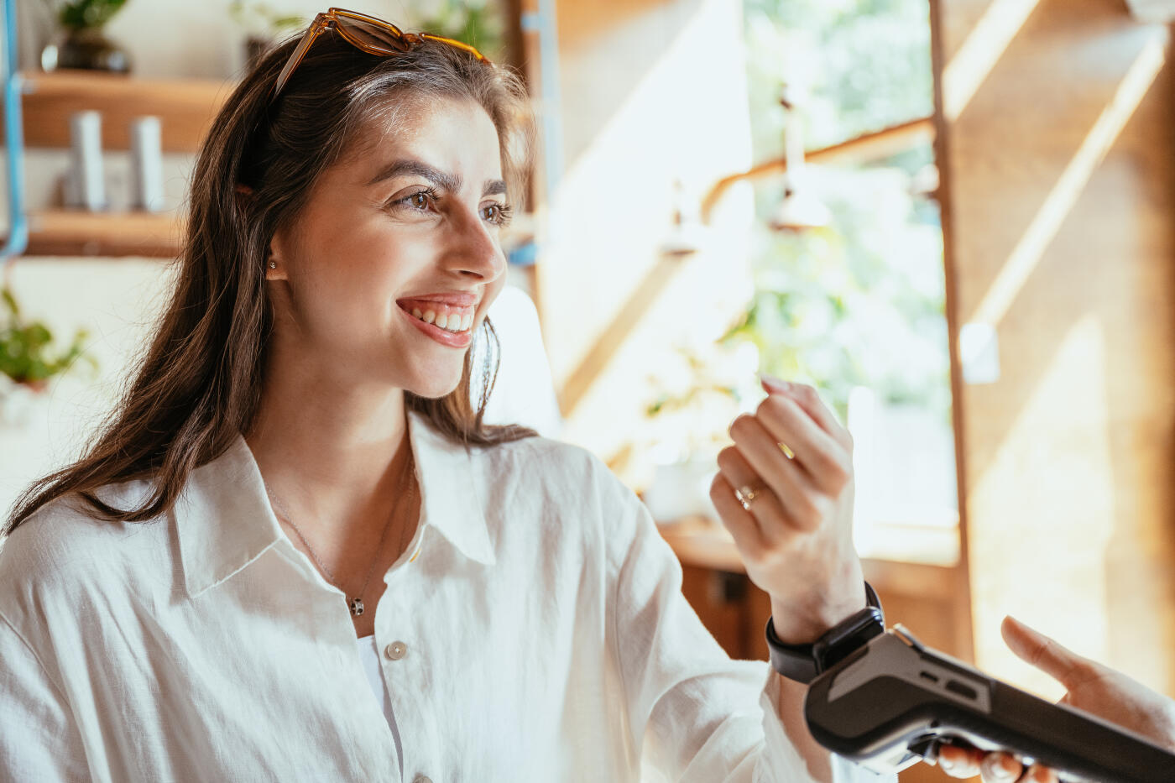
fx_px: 1338
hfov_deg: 47.4
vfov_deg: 32.6
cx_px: 588
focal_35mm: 41
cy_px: 392
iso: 500
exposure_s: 1/400
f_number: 2.8
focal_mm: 41
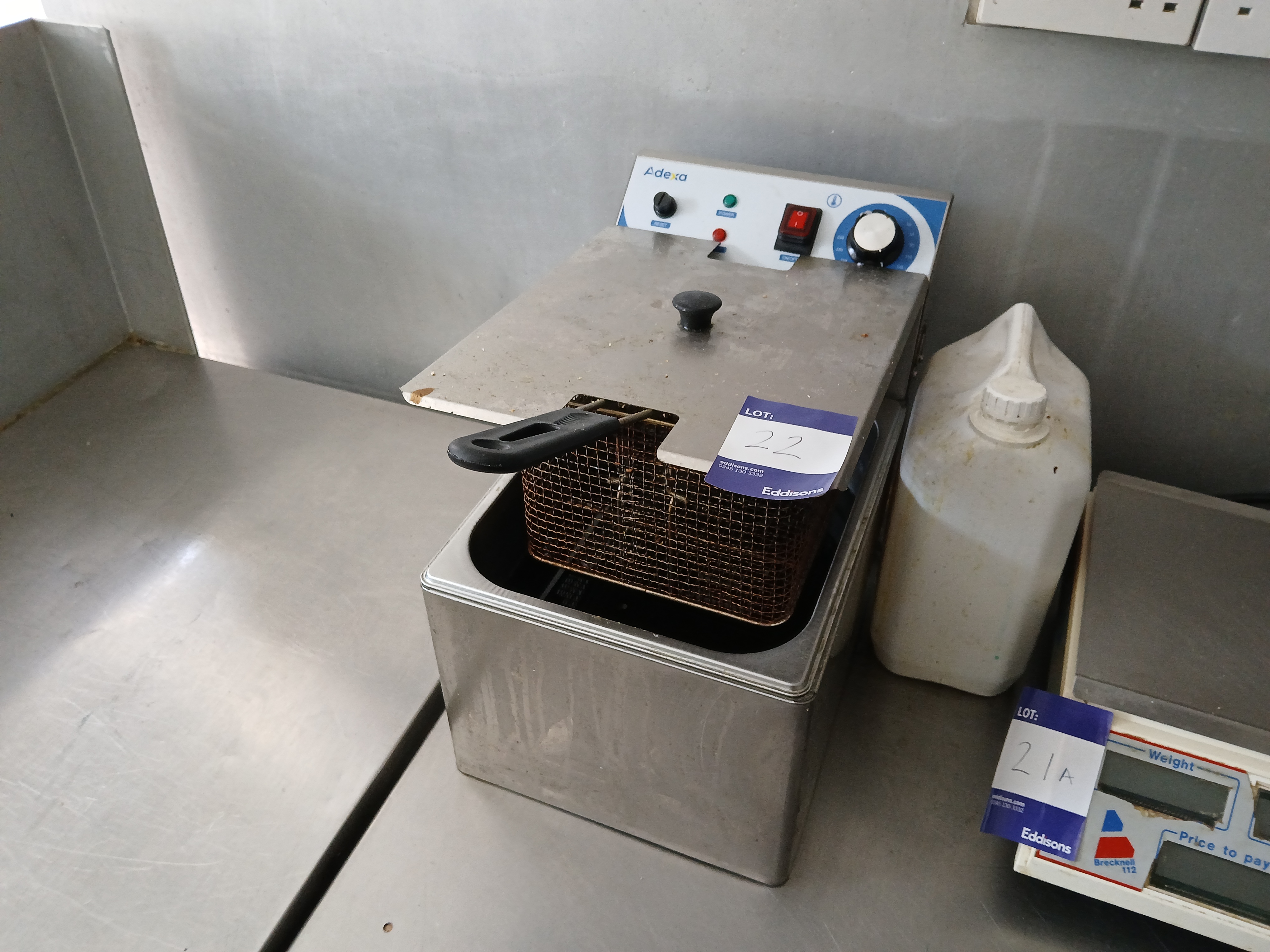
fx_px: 954
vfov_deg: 53.1
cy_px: 476
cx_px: 635
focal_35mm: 26
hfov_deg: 67.3
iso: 160
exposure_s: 1/50
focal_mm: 3.98
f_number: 1.8
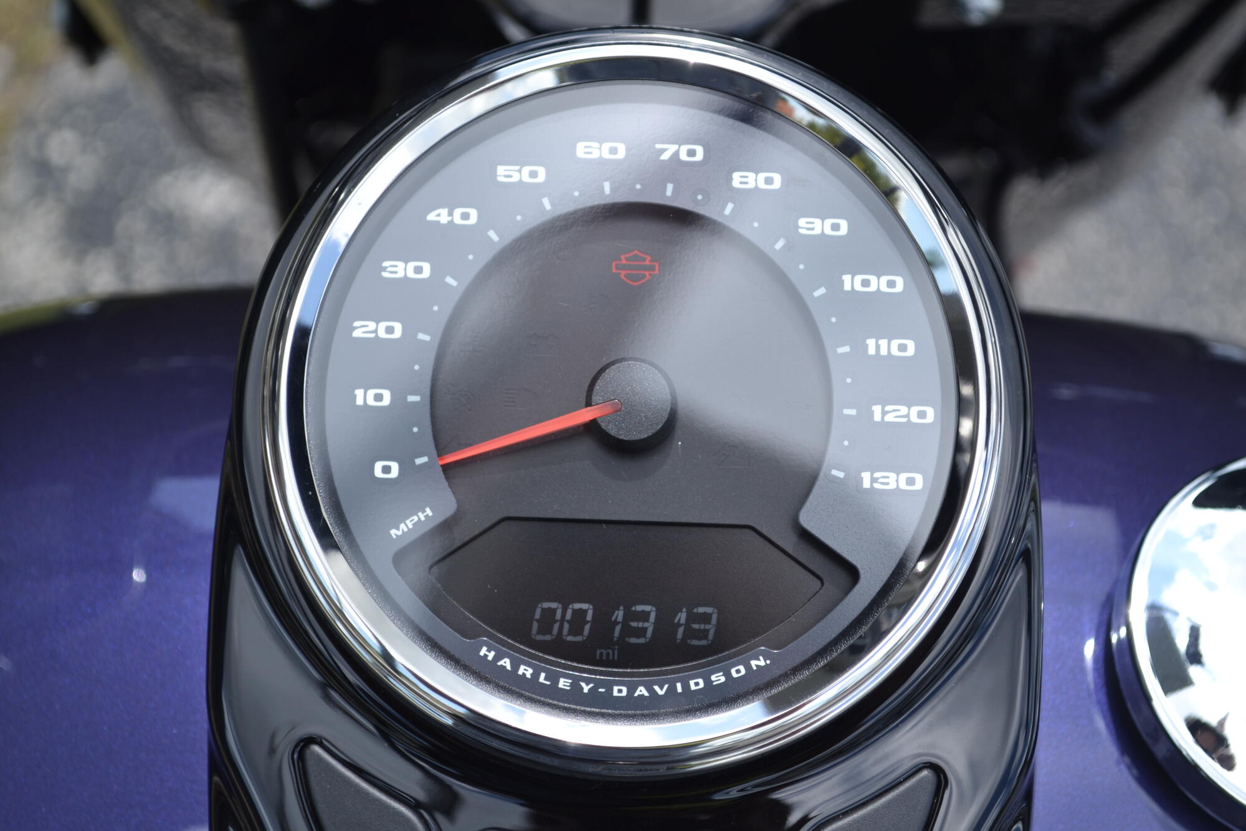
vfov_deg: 18.9
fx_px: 2492
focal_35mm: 72
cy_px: 416
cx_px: 623
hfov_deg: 28.1
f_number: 6.3
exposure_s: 1/160
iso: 100
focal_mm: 48
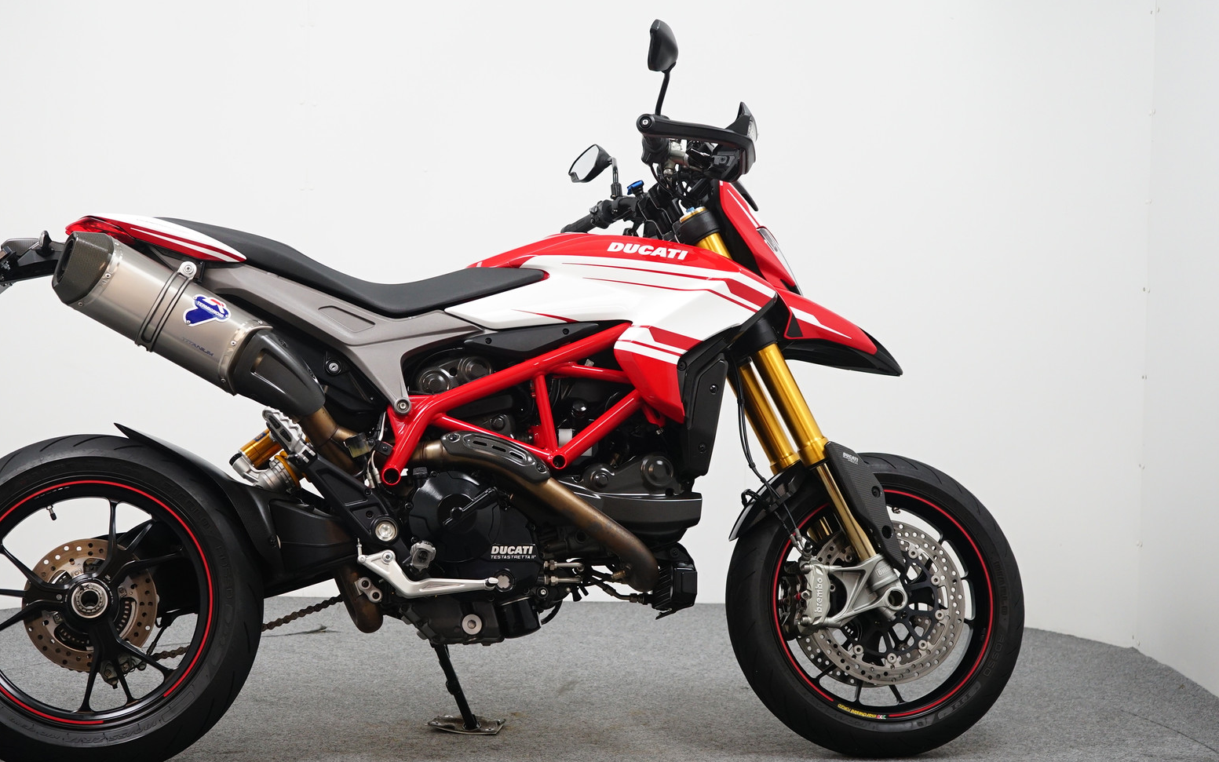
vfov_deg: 20.6
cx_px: 509
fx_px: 2093
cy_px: 407
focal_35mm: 63
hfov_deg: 32.4
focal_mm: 50
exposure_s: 1/60
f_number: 4.5
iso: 1000
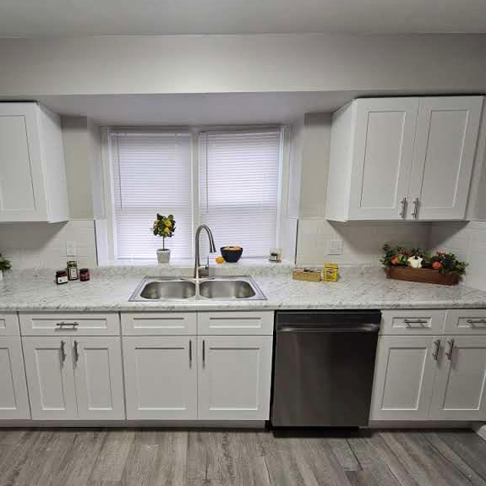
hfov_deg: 86.4
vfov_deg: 87.4
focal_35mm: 16
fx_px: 254
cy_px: 251
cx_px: 195
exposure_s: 1/60
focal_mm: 2.2
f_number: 2.2
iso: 200
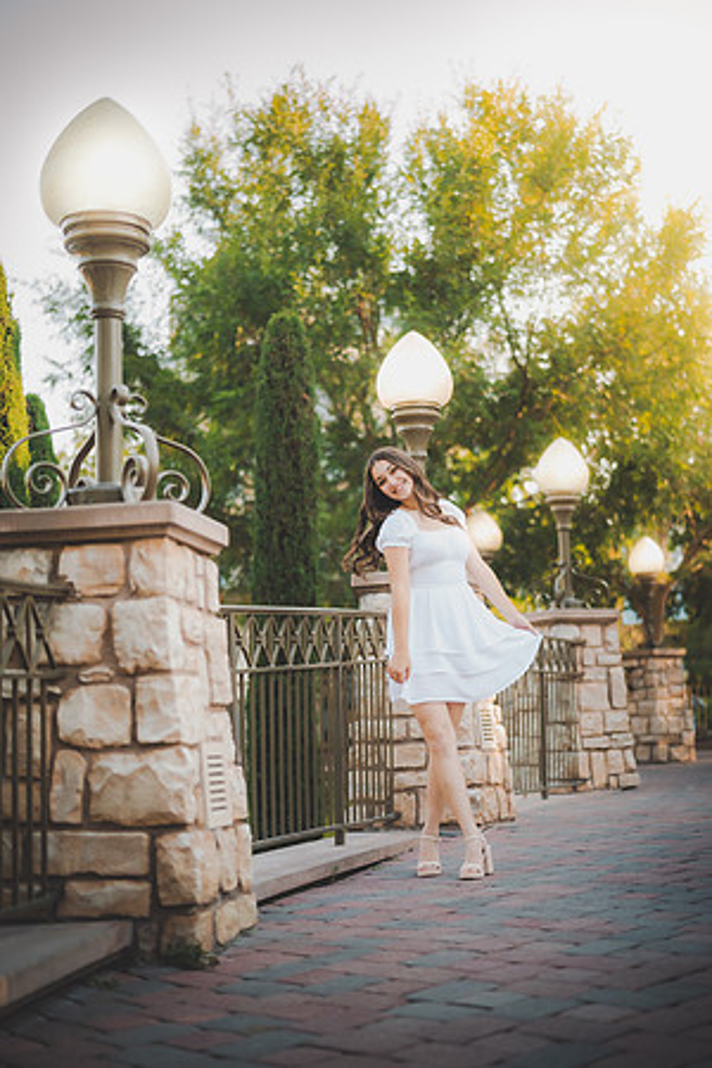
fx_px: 1483
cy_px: 534
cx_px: 356
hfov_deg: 27.0
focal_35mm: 50
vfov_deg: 39.6
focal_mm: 50
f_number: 1.4
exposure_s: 1/1000
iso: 250
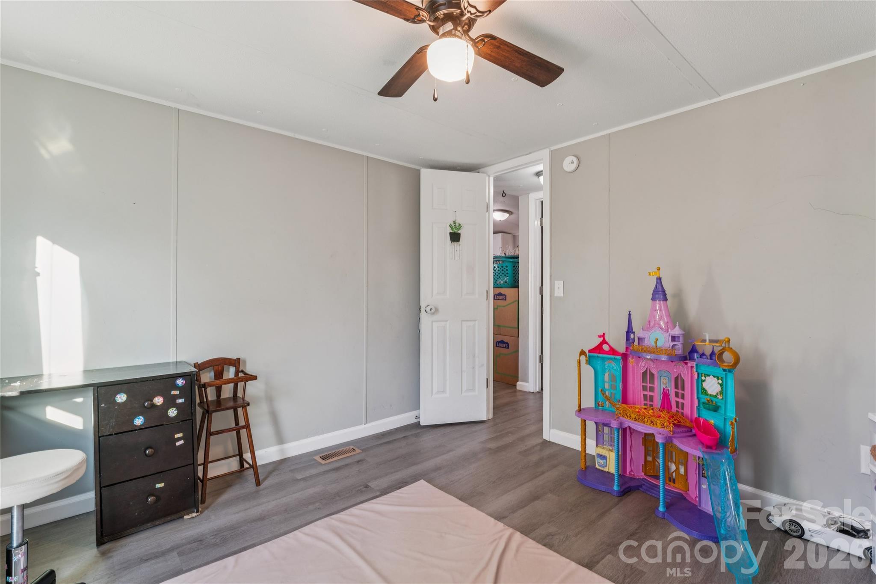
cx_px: 438
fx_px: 401
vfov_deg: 72.0
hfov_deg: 95.0
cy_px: 292
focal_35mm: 16
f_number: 13
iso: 100
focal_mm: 16.5
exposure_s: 1.3
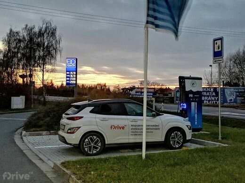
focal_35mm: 46
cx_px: 122
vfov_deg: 31.5
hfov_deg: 41.2
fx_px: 326
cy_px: 92
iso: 400
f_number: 1.8
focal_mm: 5.3
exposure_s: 4
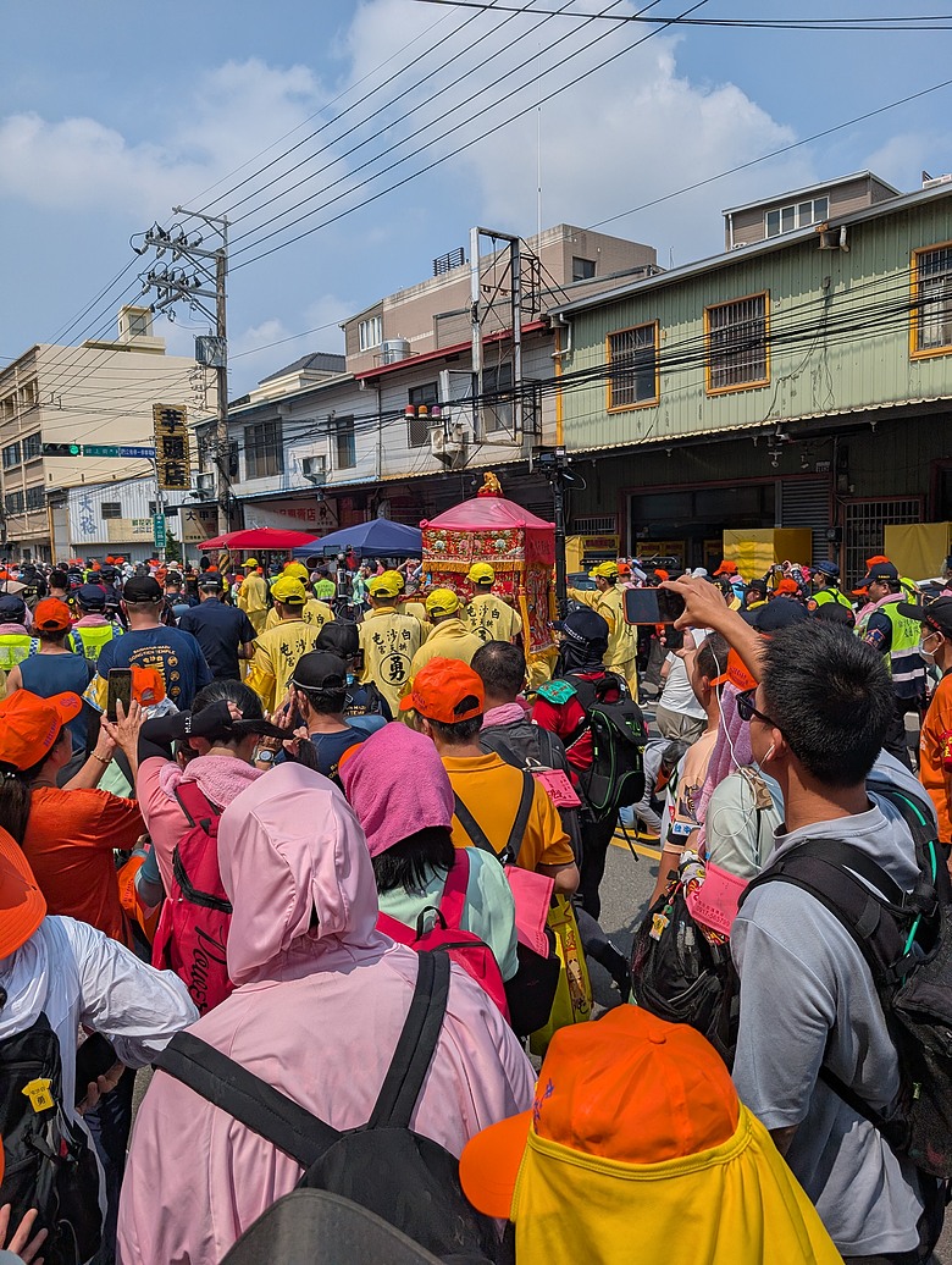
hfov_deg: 56.9
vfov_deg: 71.5
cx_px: 476
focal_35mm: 24
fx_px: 878
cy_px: 632
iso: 22
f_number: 1.68
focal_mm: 6.9
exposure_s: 1/3311
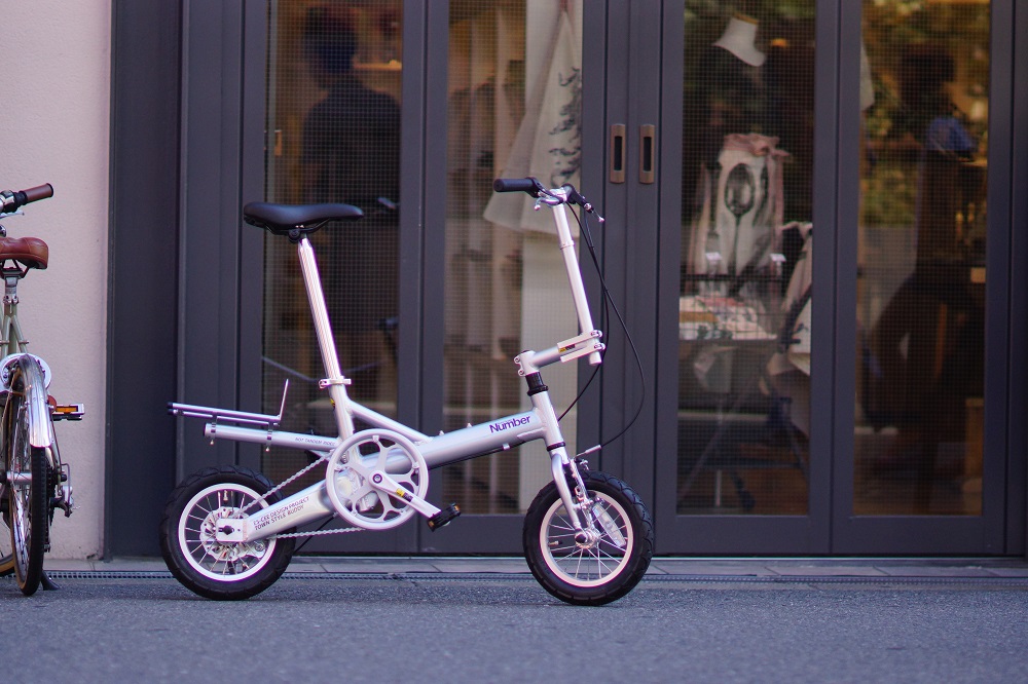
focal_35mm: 128
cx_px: 514
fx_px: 3639
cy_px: 342
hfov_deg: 16.1
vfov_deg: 10.7
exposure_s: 1/4000
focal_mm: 85
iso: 400
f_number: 1.4
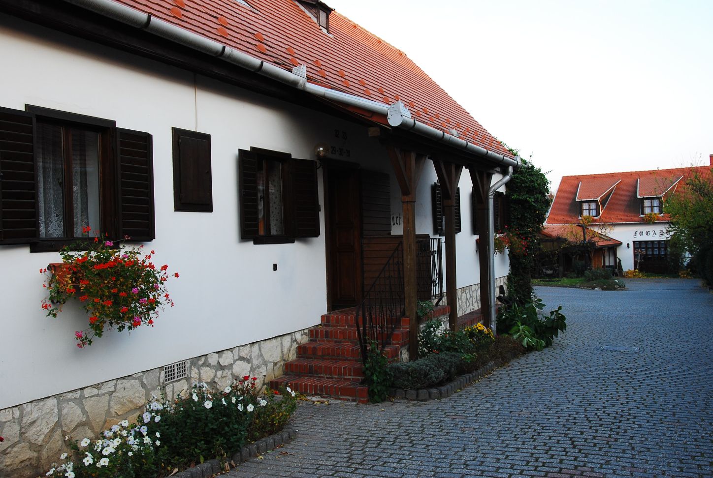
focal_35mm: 36
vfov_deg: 37.0
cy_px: 239
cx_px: 356
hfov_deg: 53.0
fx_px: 714
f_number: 7.1
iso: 400
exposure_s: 1/100
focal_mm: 24
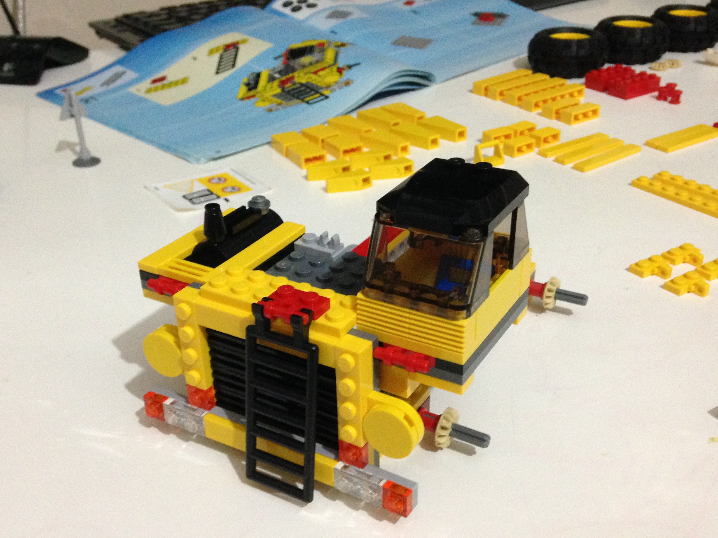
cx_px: 345
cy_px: 330
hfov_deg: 44.8
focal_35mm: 42
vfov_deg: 34.2
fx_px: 871
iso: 400
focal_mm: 4.12
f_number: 2.4
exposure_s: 1/15
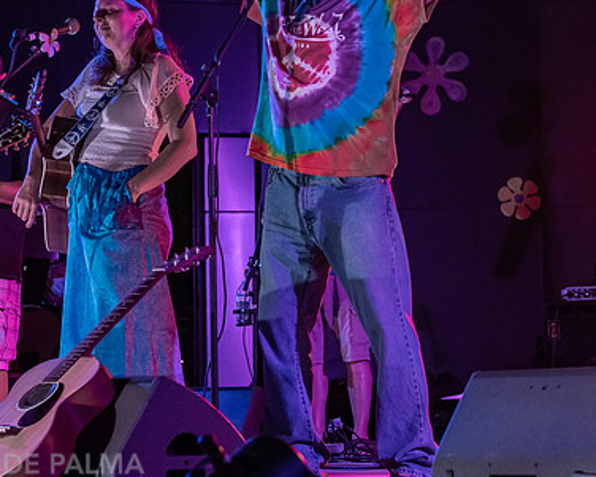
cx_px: 325
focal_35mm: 132
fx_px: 2329
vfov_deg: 11.7
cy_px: 191
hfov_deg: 14.6
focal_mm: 70
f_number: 4.5
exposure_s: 1/160
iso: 2500
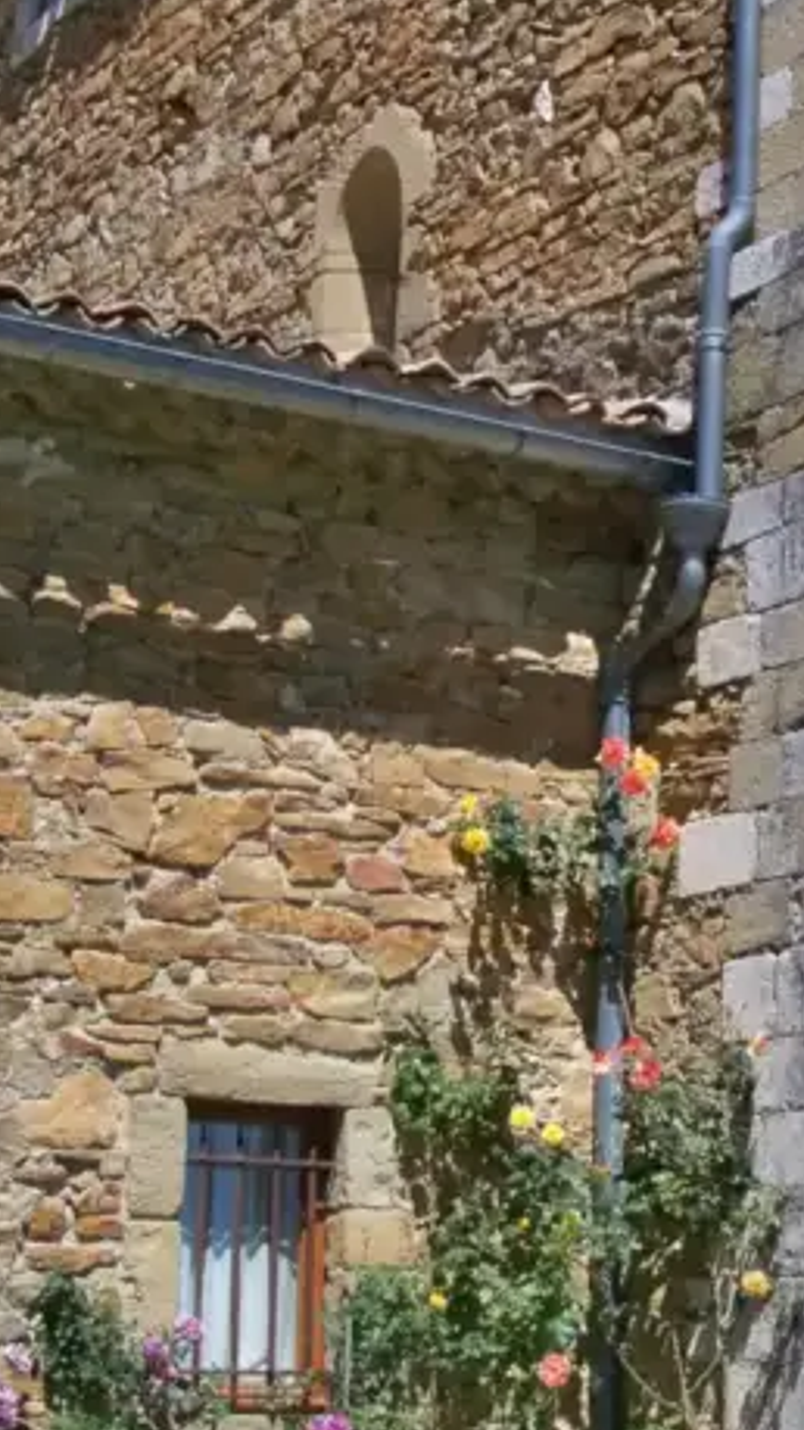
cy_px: 489
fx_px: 3223
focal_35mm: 85
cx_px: 1060
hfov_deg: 13.7
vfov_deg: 24.9
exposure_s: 1/1000
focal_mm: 6.2
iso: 80
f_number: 3.5
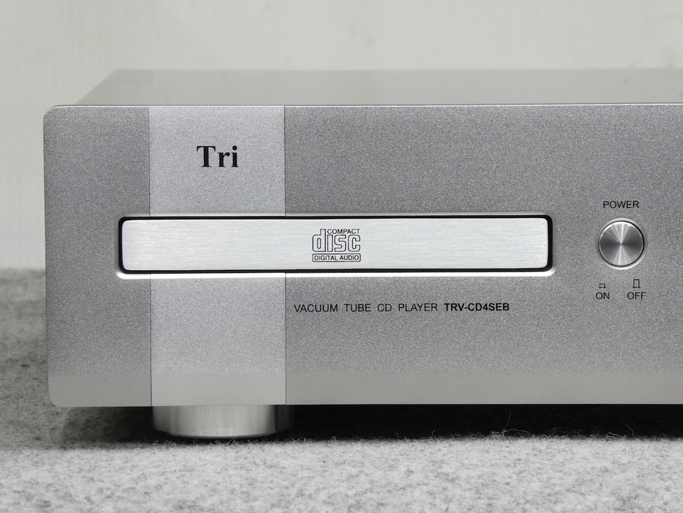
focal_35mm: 151
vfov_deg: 9.8
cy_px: 256
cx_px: 342
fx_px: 2979
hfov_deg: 13.1
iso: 200
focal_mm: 27.1
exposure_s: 1/10
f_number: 5.4
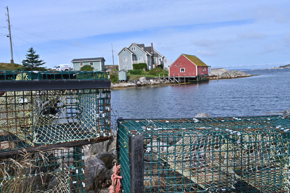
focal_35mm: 34
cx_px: 145
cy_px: 96
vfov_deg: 38.9
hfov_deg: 55.8
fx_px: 274
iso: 100
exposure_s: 1/250
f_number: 11
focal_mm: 34
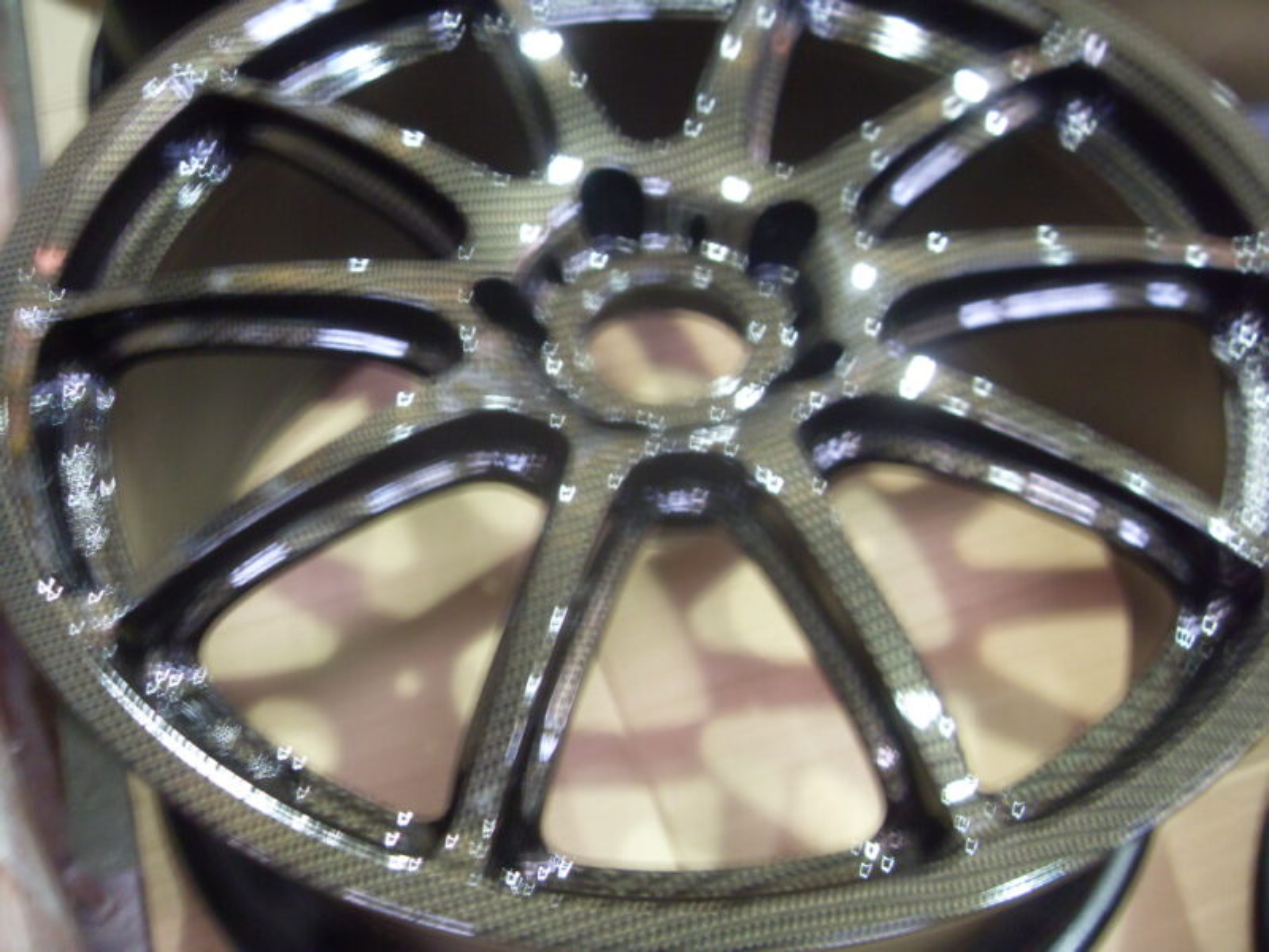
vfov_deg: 40.7
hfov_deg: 52.6
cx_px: 634
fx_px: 1283
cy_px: 476
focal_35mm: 35
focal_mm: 6.3
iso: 200
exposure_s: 1/4
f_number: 2.8
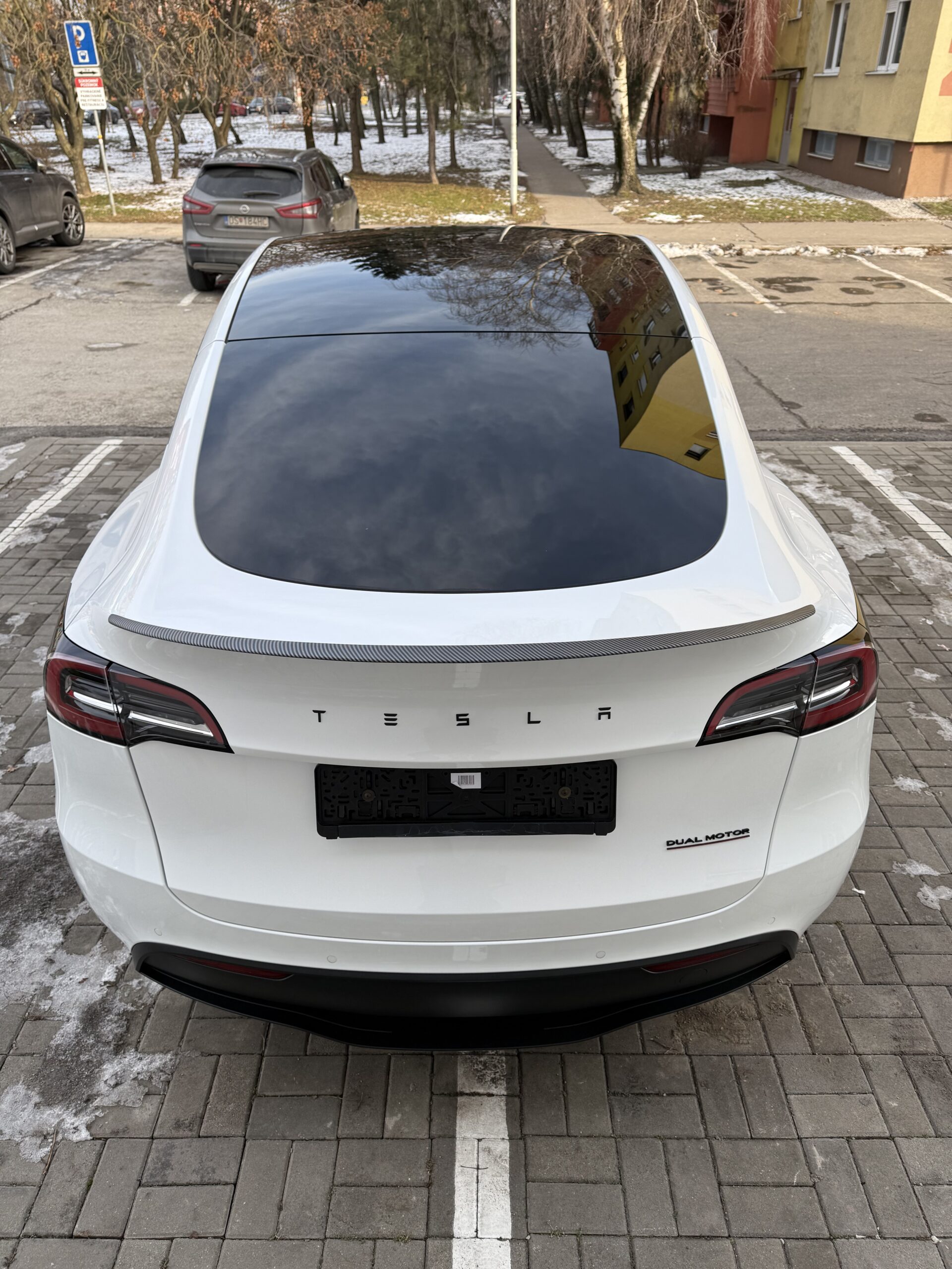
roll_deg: +1.3
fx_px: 880
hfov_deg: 56.8
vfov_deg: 71.6
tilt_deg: -30.1
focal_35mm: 24
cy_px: 634
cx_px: 476
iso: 80
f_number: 1.78
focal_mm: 6.76
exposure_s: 1/813
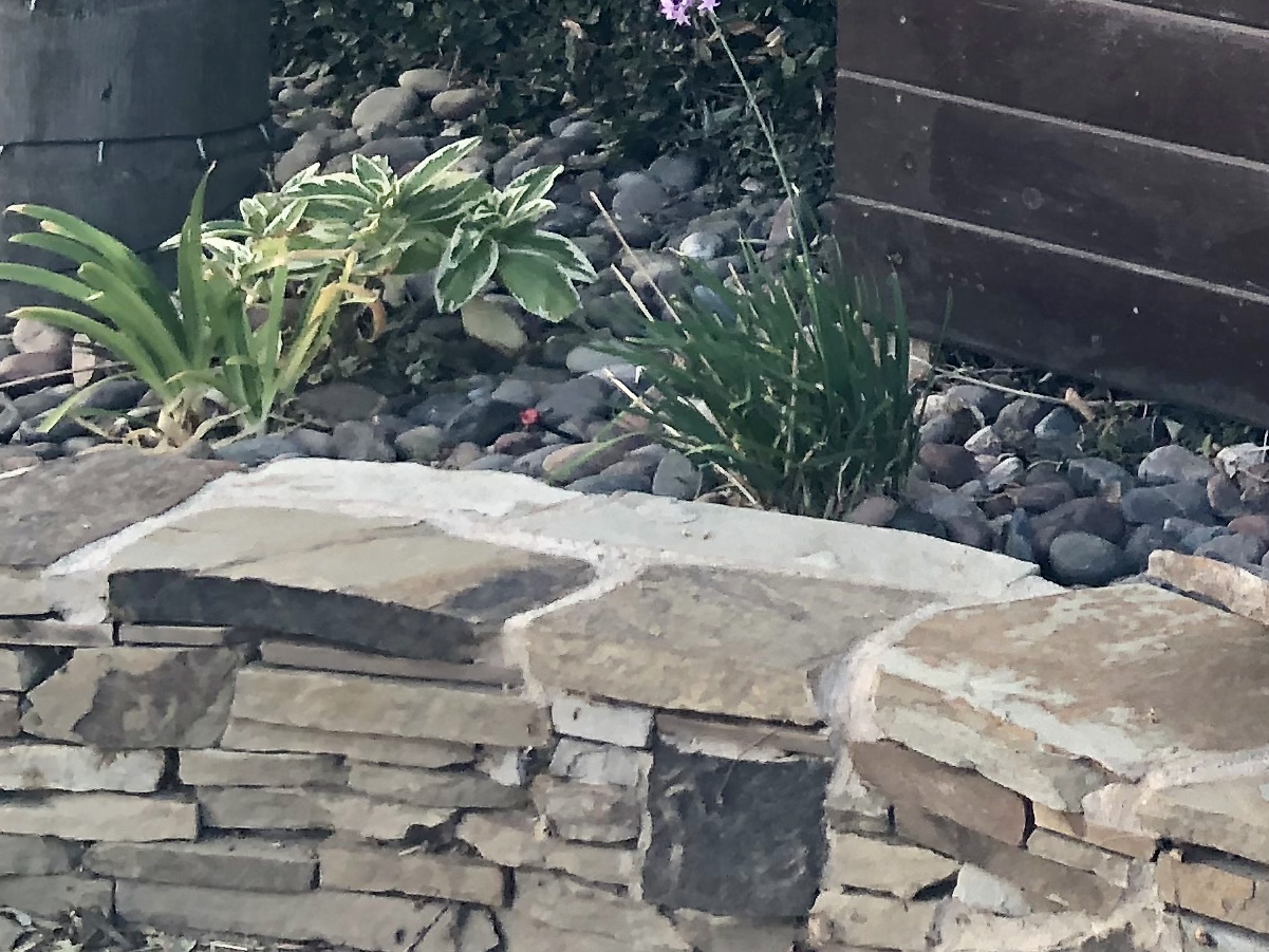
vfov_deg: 14.9
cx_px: 2001
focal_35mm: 94
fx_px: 3446
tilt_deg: -5.8
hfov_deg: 18.1
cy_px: -333
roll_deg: -5.2
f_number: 1.8
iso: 20
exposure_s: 1/165
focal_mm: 4
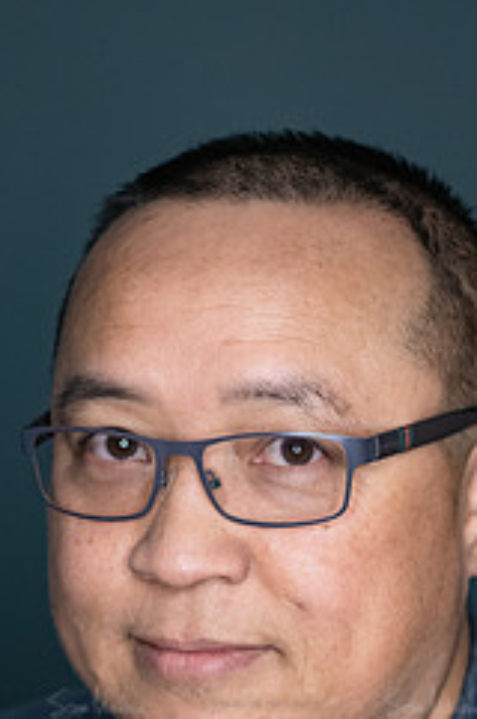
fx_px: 3169
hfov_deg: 8.6
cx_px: 271
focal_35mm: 159
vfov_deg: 12.8
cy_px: 659
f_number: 3.5
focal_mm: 85
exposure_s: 1/250
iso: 2000
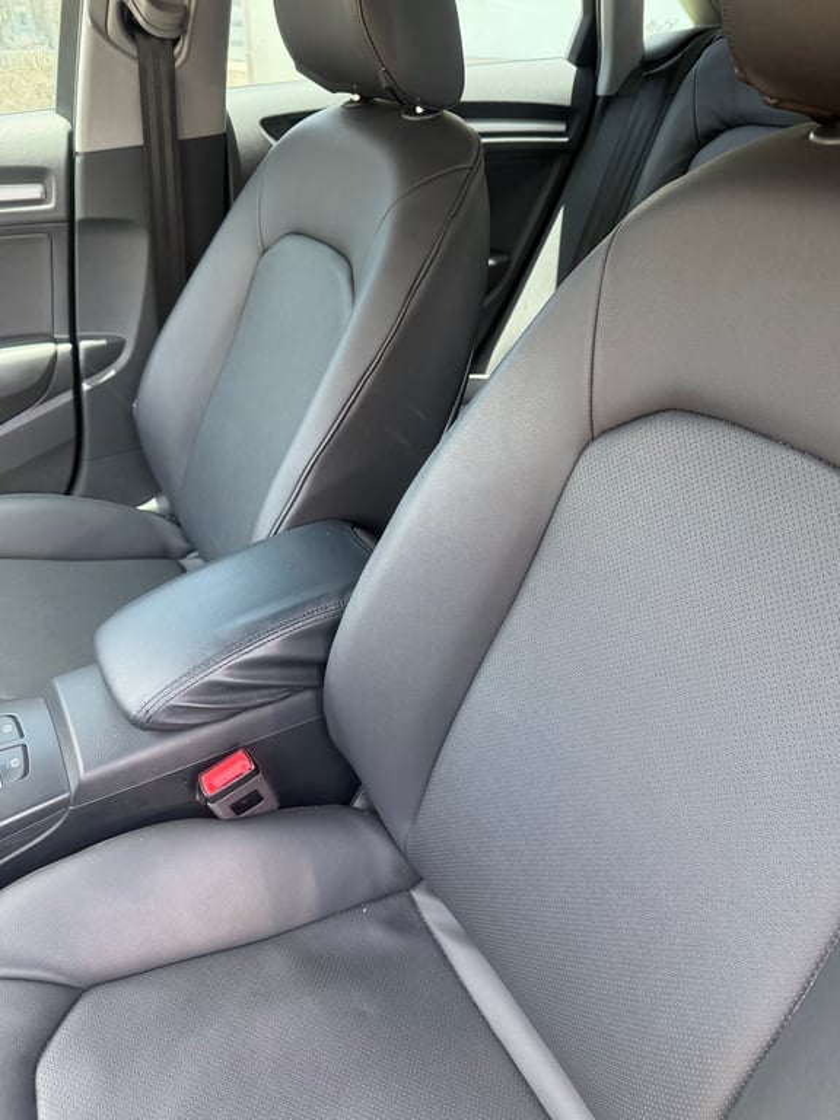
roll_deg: -1.9
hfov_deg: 56.8
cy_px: 560
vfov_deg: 71.6
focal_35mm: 24
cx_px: 420
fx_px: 777
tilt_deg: -33.9
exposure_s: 1/120
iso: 200
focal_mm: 6.76
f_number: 1.78
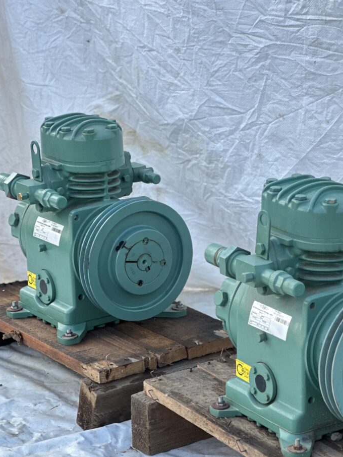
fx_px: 1532
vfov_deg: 17.0
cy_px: 190
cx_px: 223
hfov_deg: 12.8
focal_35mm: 116
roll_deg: +0.2
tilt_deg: -12.5
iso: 80
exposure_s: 1/121
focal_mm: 9
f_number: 2.8
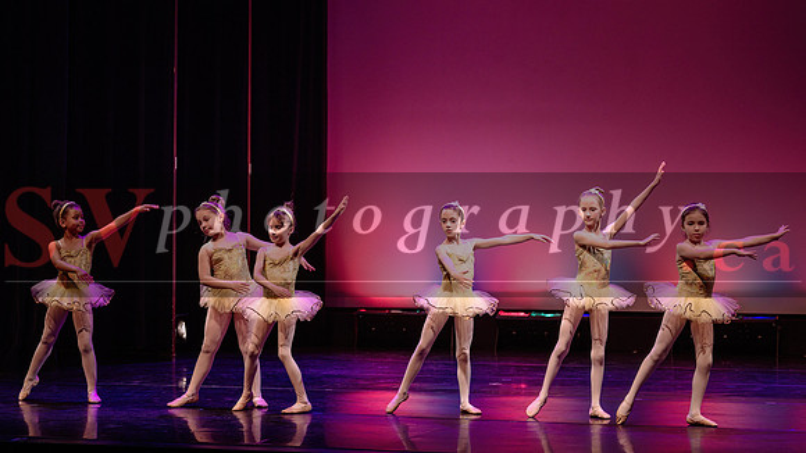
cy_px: 208
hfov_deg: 22.6
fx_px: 2016
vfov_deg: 12.8
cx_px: 417
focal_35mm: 94
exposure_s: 1/250
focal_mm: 86
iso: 1600
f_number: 2.8
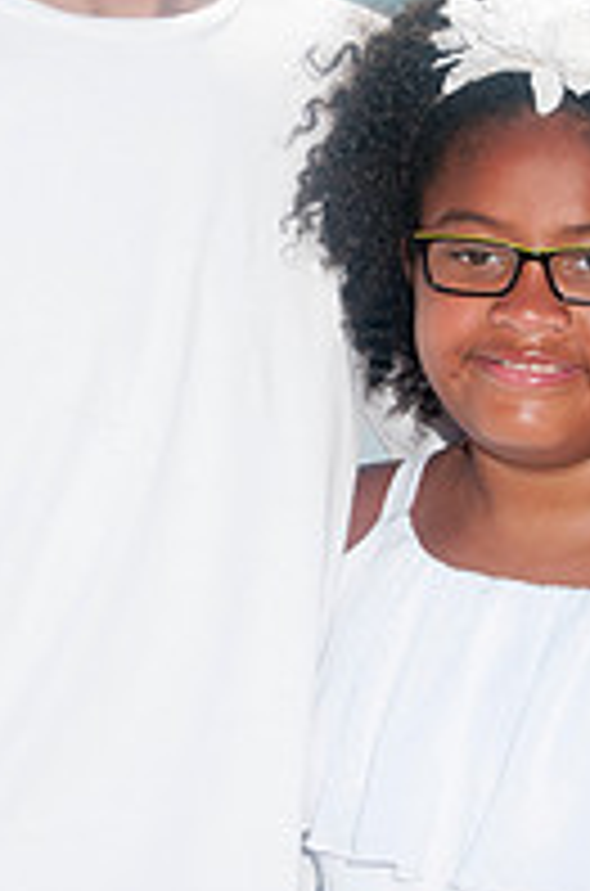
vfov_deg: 10.8
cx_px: 304
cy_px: 207
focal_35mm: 191
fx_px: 4720
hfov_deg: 7.2
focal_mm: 56
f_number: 11
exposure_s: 1/250
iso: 100
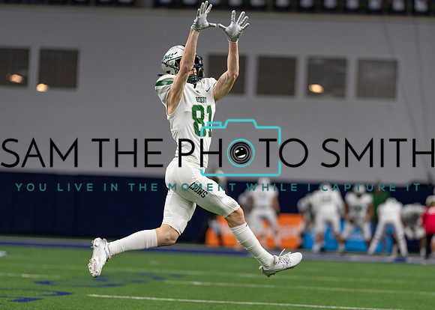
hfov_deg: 12.0
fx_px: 2063
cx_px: 252
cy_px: 180
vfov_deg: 8.6
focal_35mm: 167
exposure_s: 1/1000
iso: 640
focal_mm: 135
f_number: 1.8
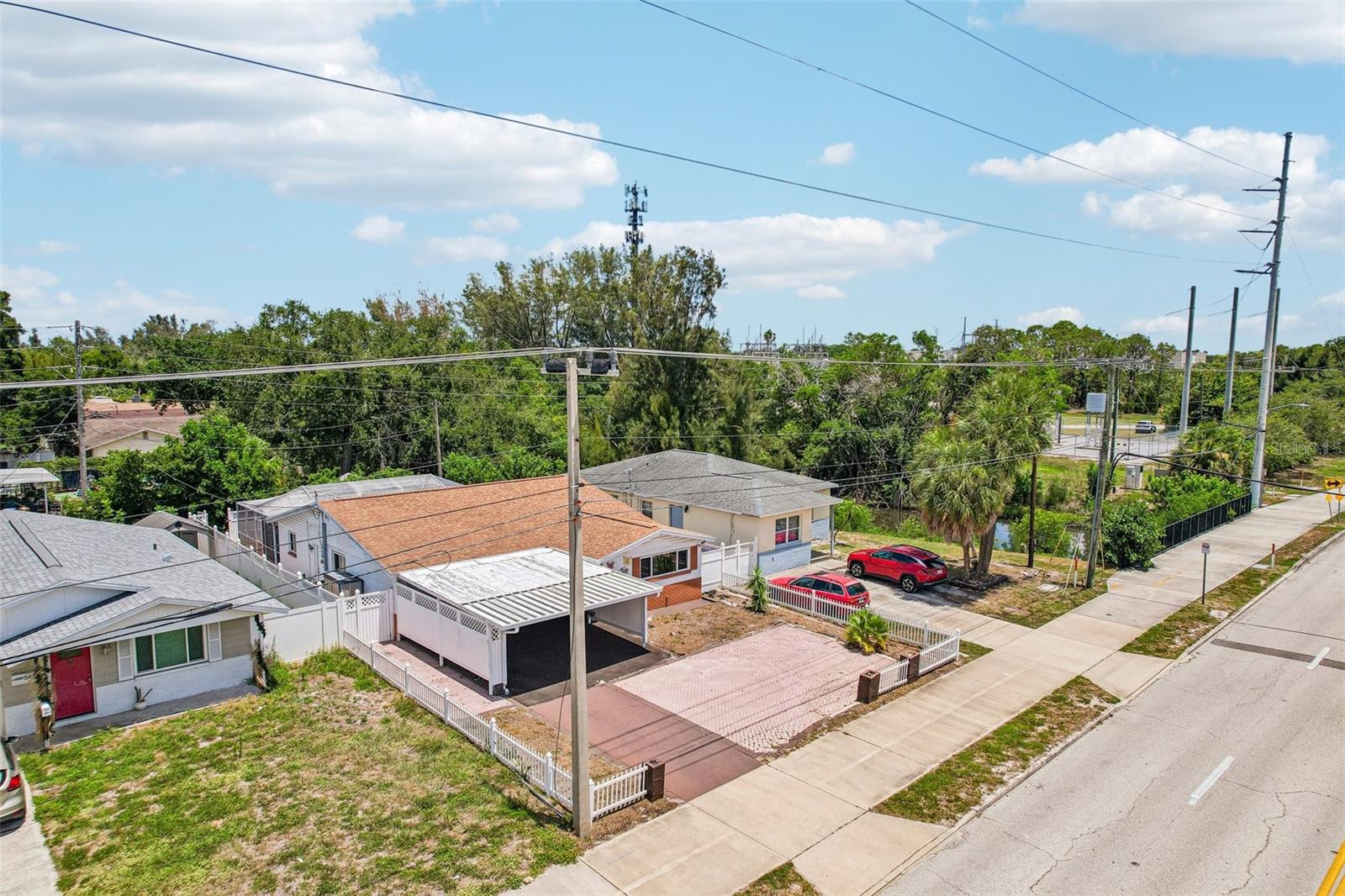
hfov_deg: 78.6
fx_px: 822
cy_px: 448
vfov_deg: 57.2
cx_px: 672
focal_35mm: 22
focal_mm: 8.4
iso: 110
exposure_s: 1/3000
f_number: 2.8
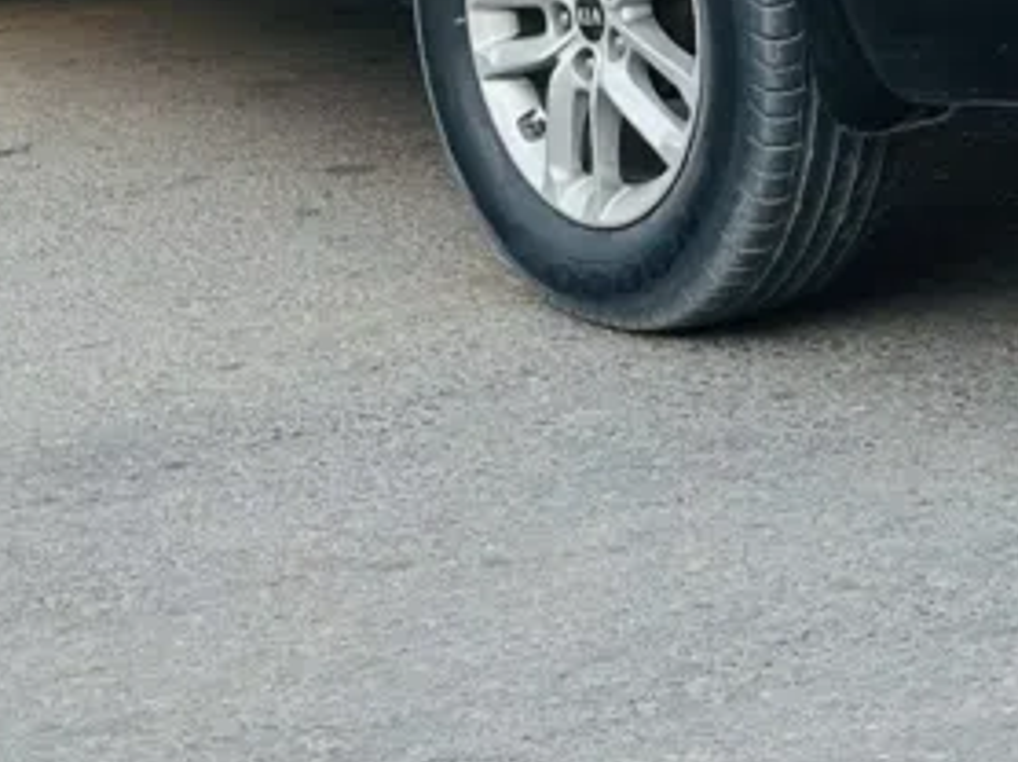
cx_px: 787
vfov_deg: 8.1
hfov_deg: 11.1
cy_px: -542
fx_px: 5201
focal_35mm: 177
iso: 125
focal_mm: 6.86
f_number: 1.78
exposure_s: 1/60
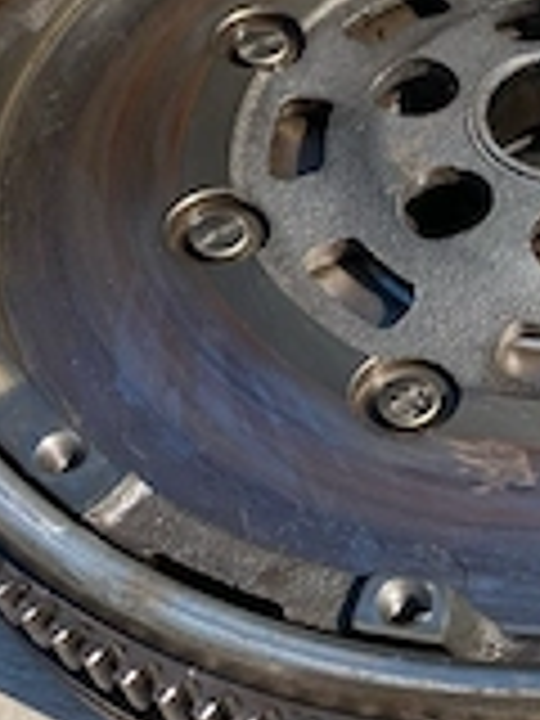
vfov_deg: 29.8
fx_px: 1352
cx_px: 603
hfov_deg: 21.4
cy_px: 418
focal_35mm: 65
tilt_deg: -52.1
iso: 32
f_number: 1.8
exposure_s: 1/1808
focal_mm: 4.25
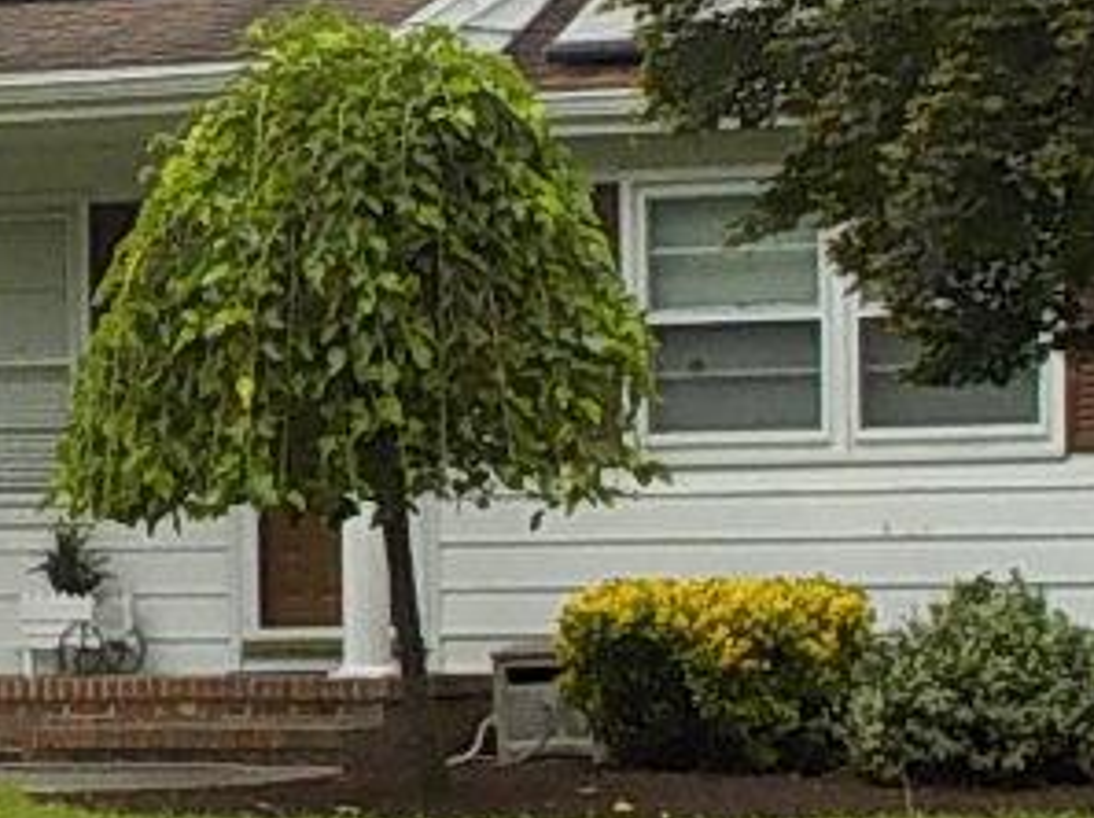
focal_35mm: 205
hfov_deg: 9.6
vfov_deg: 7.2
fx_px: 6471
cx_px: 15
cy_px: 777
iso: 125
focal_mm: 5.2
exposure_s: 1/200
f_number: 3.7
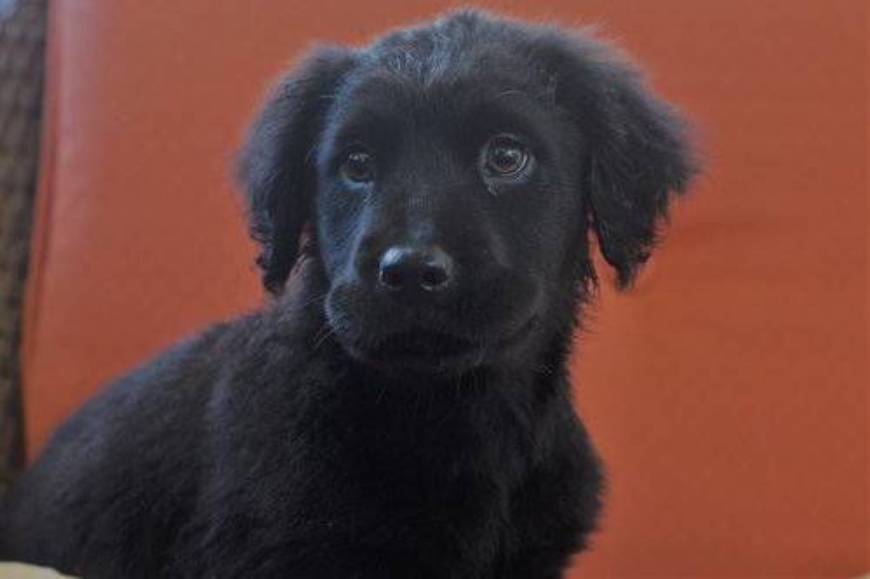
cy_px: 290
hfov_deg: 27.0
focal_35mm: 75
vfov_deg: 18.2
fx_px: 1812
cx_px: 435
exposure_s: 1/80
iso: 1600
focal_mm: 50
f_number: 3.2
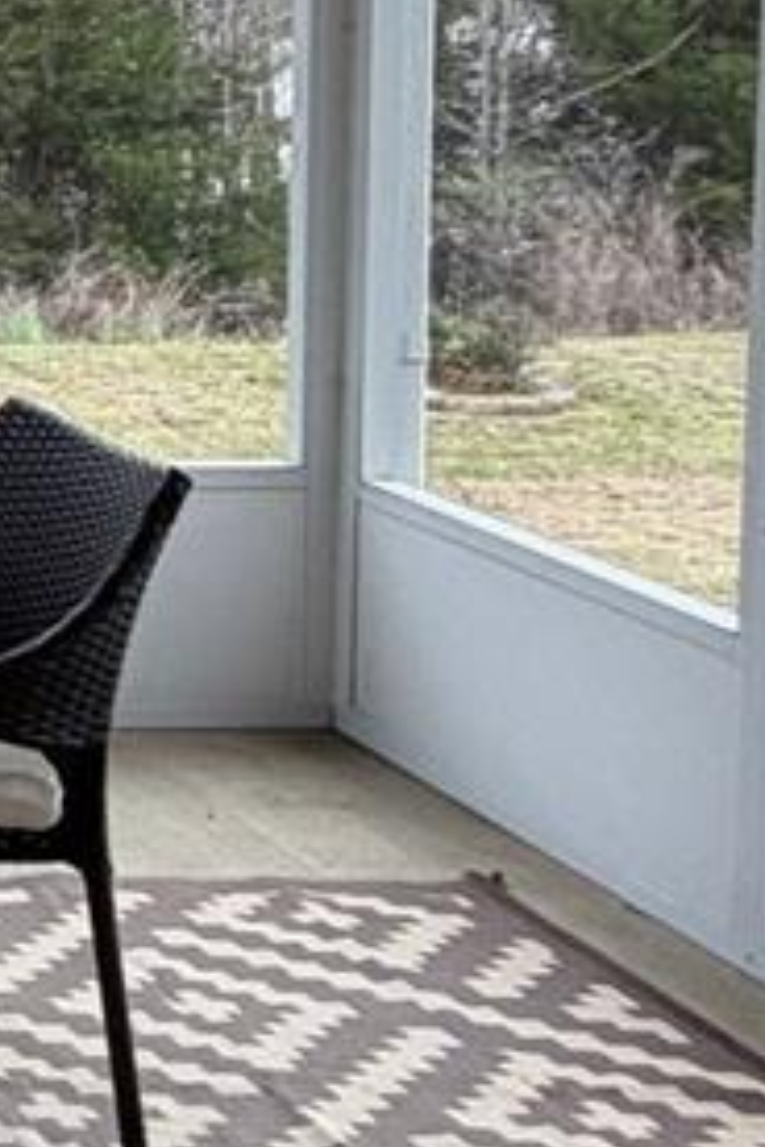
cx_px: -1222
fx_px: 2582
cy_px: 116
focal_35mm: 81
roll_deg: +1.7
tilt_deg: -4.9
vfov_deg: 24.4
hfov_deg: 12.3
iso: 50
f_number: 2.2
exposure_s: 1/121
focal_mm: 2.22
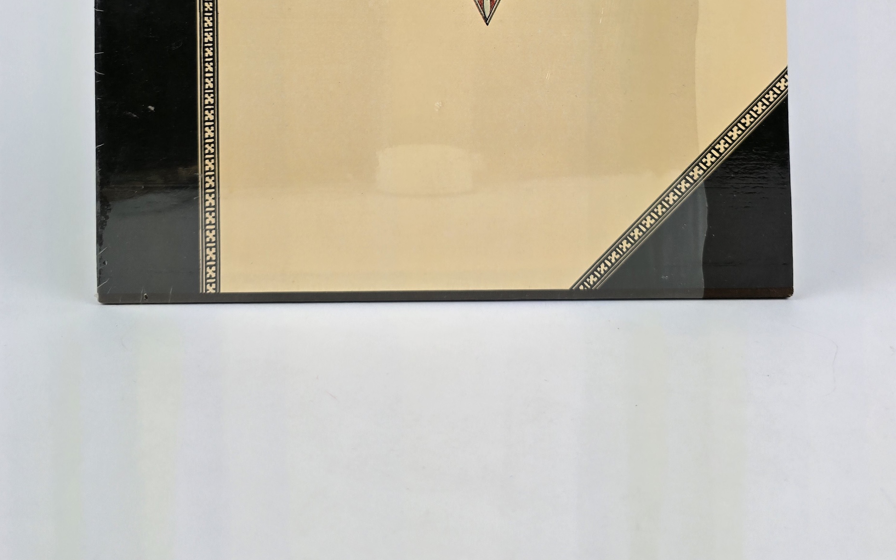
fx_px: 806
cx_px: 442
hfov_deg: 58.1
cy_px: 17
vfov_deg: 35.2
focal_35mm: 33
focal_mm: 6.3
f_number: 1.7
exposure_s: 1/208
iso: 12
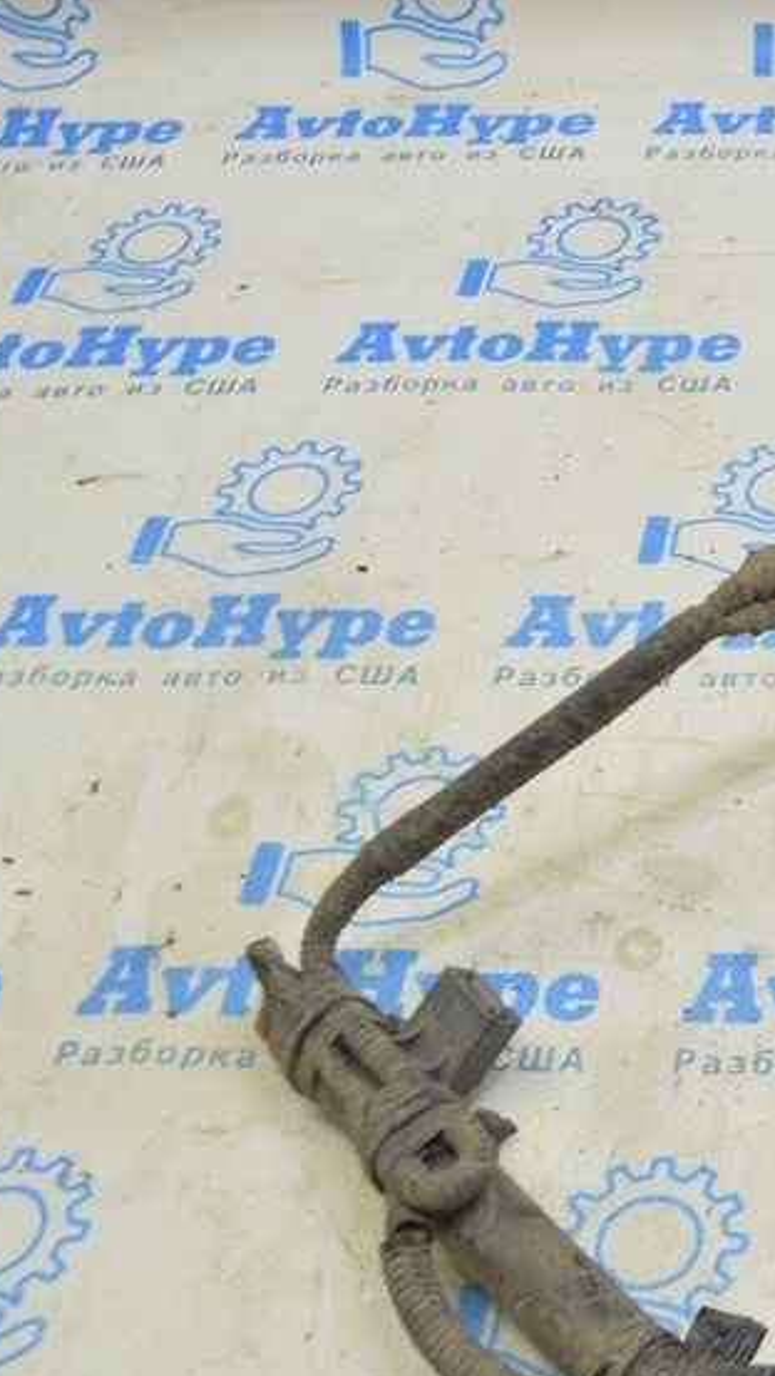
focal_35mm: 58
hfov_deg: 18.6
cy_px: 843
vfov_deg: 35.8
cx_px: 1115
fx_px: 2117
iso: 400
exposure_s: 1/20
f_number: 5.6
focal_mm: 20
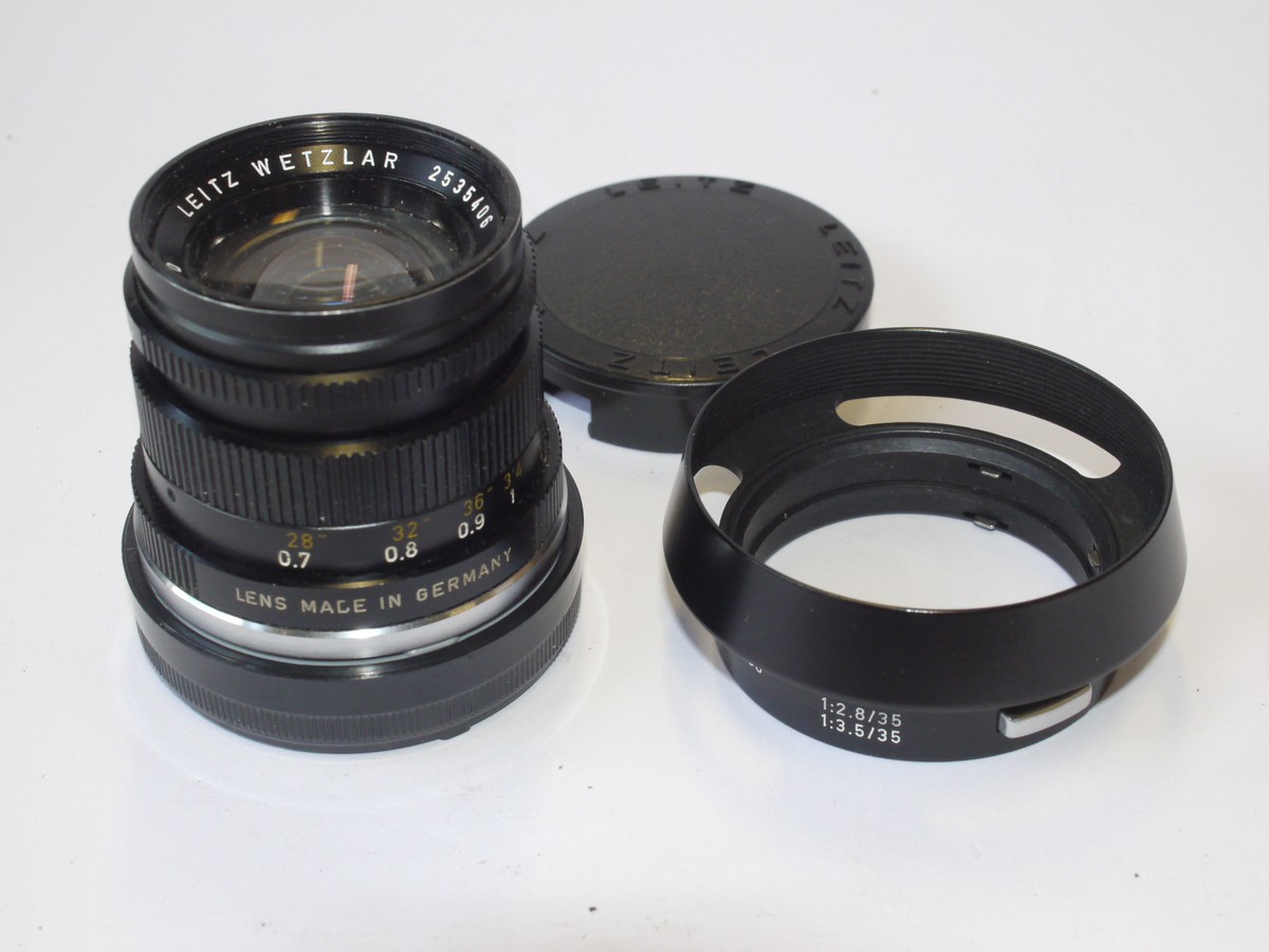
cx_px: 634
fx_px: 2200
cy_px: 476
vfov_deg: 24.4
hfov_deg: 32.2
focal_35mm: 60
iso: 800
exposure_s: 1/60
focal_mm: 30
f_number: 10
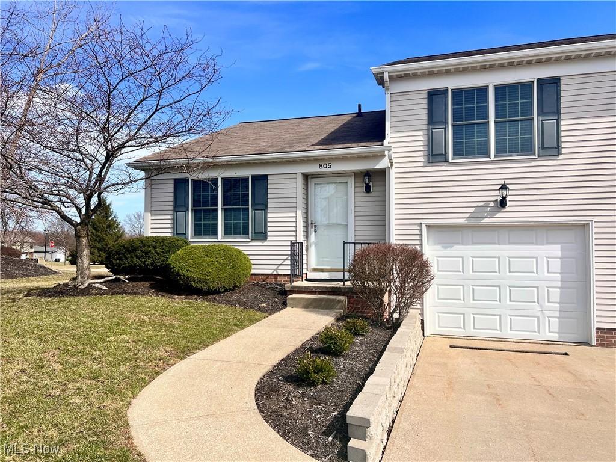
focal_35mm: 26
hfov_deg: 67.3
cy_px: 231
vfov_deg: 53.1
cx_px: 308
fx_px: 463
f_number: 1.5
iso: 50
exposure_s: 1/4444
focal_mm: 5.7
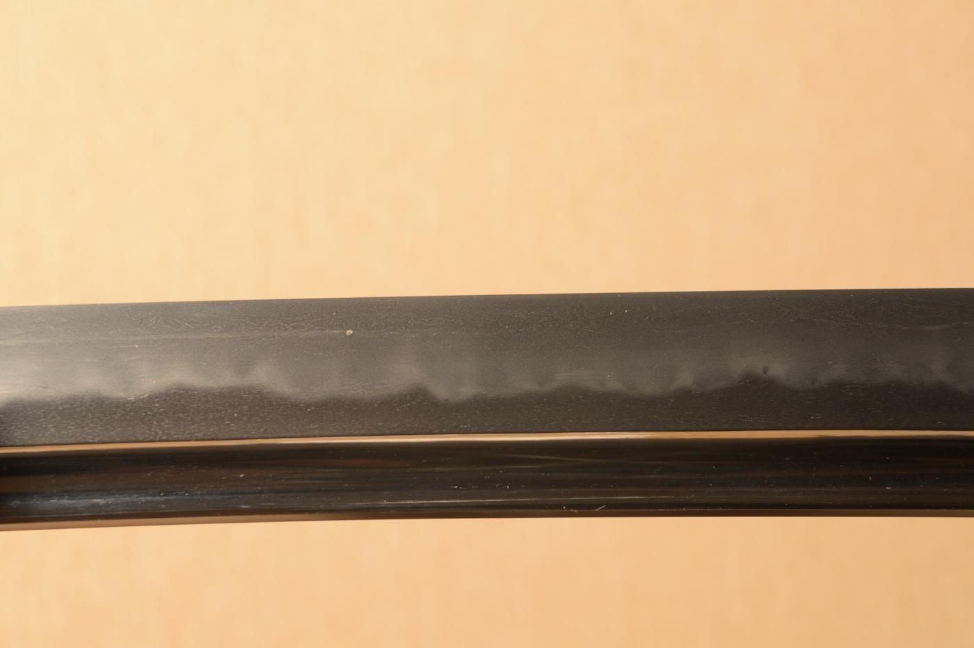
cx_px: 487
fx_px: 3852
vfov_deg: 9.6
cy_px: 324
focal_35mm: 142
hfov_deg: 14.4
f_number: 11
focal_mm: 95
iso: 400
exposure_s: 1/1.6
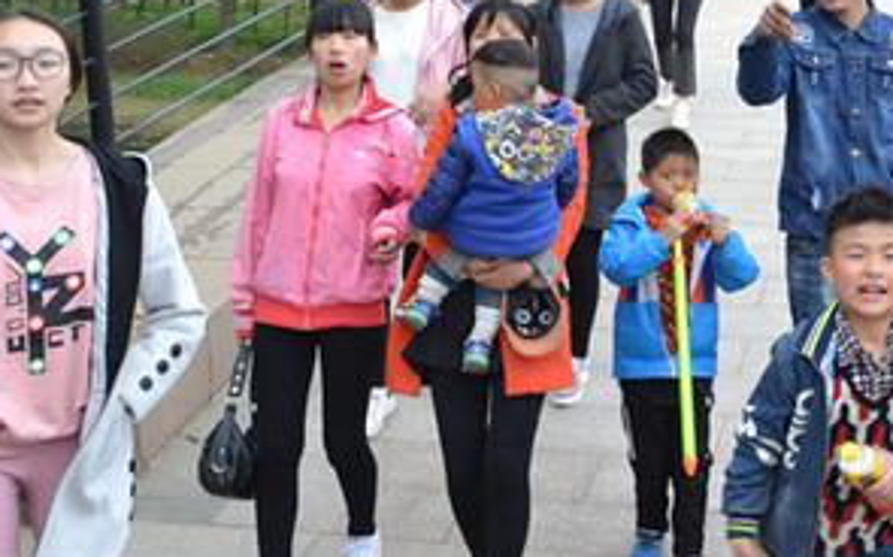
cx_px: 814
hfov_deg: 27.2
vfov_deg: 17.4
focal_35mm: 73
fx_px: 1776
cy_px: -21
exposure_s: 1/200
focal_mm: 22
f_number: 7.1
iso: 400
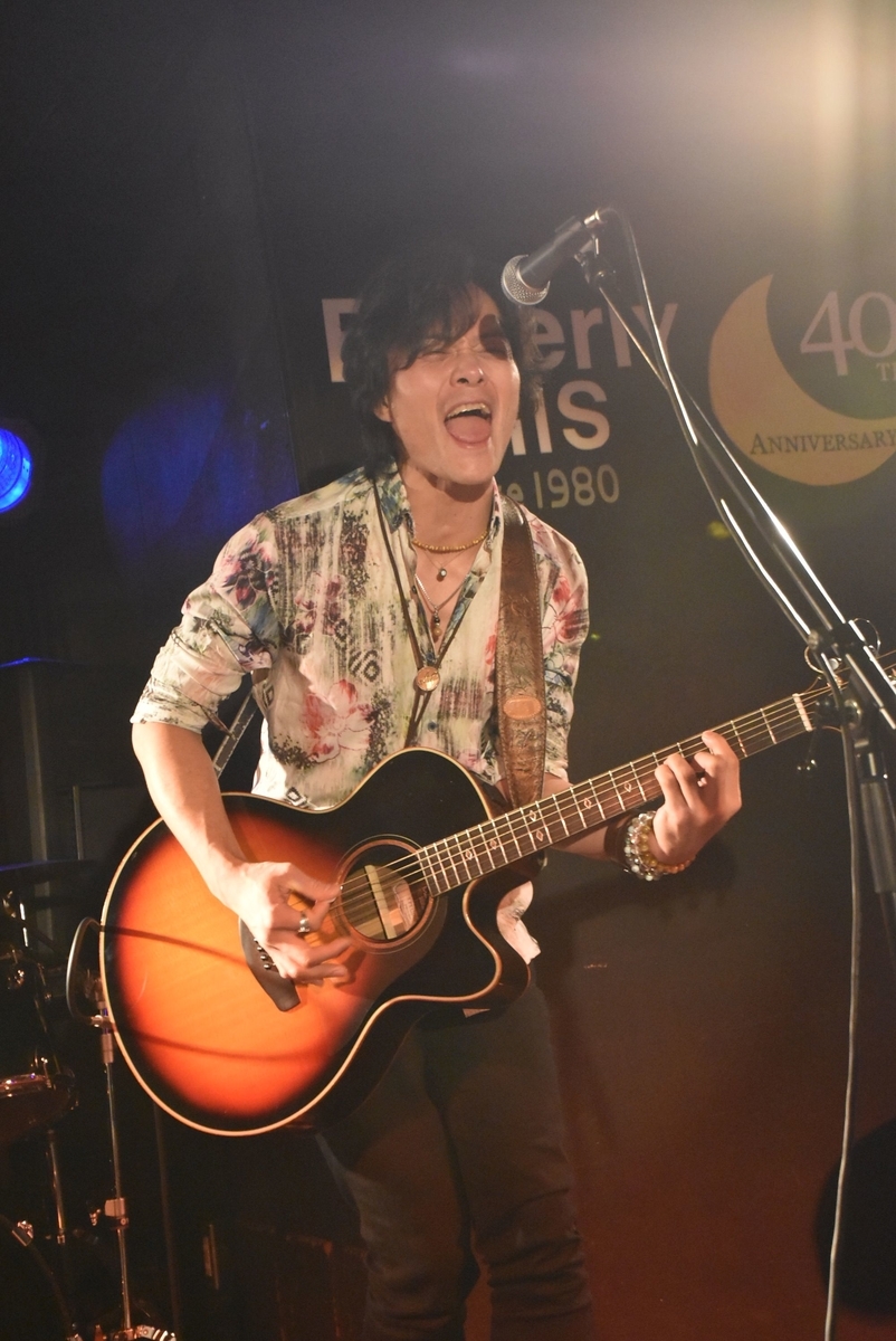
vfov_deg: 30.5
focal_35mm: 66
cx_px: 448
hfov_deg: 20.6
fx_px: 2460
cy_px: 670
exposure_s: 1/60
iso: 4500
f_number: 4.8
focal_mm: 44
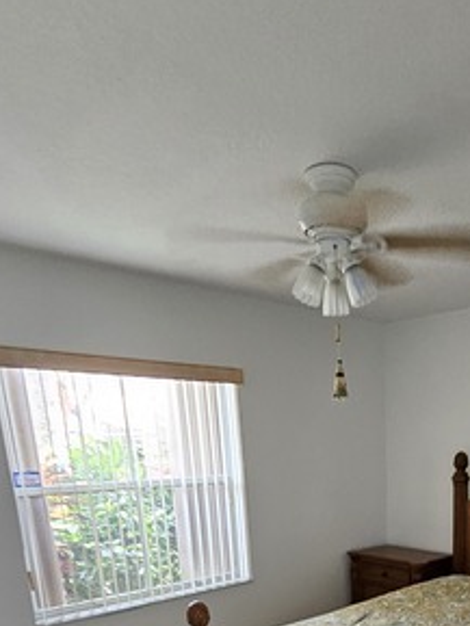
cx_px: 386
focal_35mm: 30
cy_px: 592
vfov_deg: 51.0
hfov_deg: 44.2
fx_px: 543
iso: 320
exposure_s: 1/30
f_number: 2.2
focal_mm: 1.74
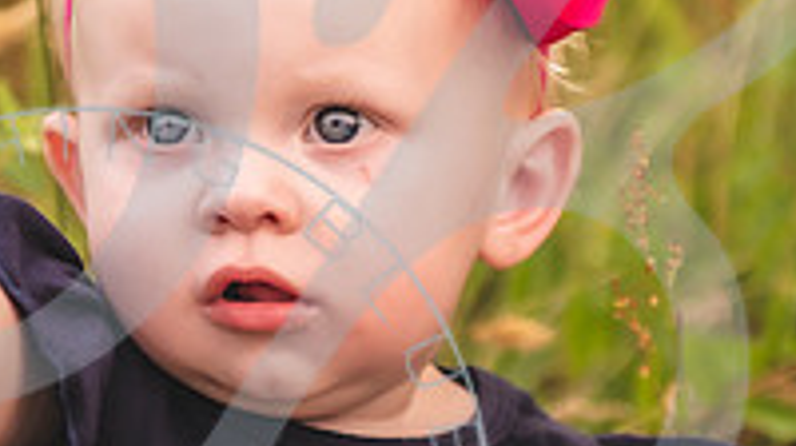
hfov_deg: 10.1
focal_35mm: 213
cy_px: 181
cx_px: 283
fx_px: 4491
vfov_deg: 5.7
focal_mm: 70
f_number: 2.8
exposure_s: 1/640
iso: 100
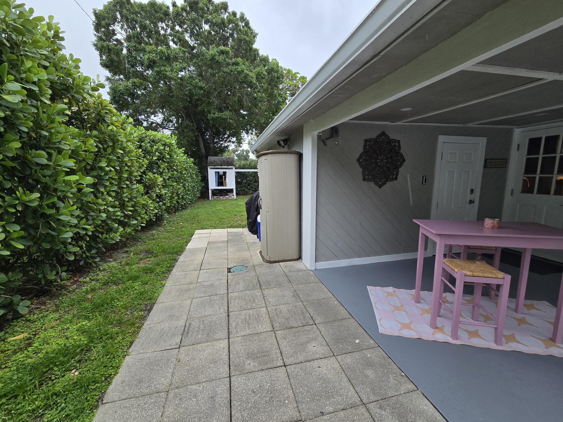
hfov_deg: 106.2
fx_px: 211
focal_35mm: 13
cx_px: 282
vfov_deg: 89.9
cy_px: 211
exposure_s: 1/313
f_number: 2.2
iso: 50
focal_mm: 2.2
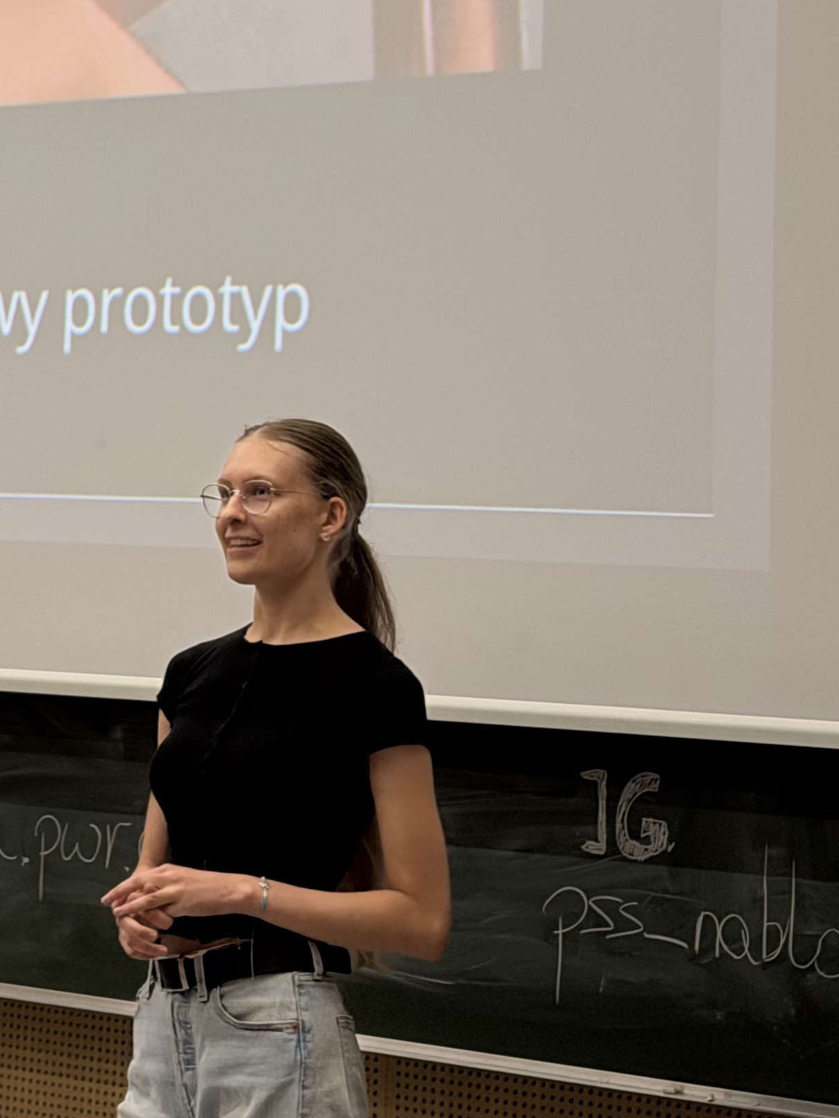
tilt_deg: +8.2
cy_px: 47
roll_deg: -3.3
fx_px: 3845
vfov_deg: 16.3
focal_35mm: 119
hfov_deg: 12.3
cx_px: -53
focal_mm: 6.76
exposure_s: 1/70
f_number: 1.78
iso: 100
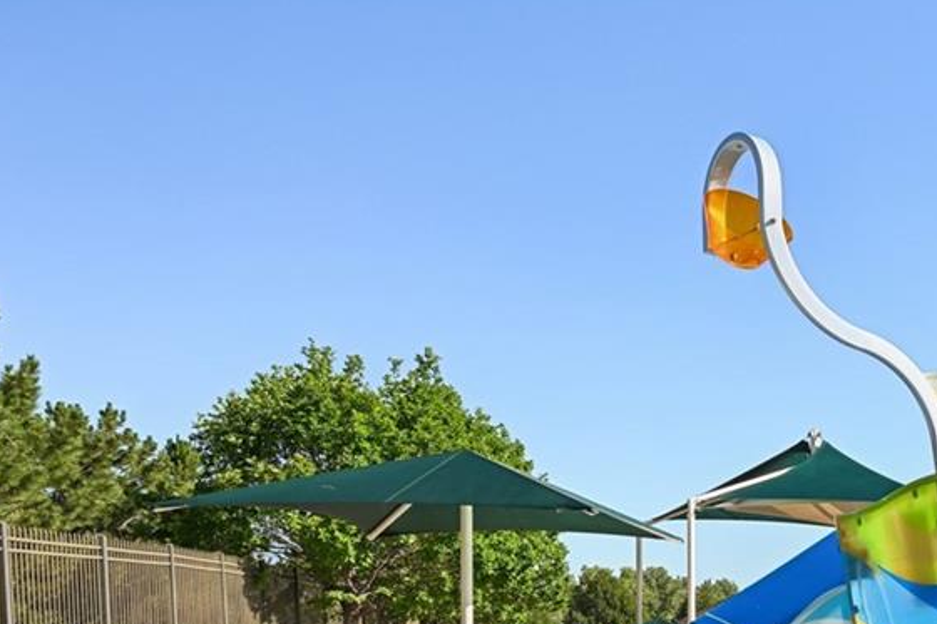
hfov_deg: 36.7
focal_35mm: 40
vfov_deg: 31.2
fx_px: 1041
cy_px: 604
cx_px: 1134
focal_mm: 14
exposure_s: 1/100
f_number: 10
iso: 64
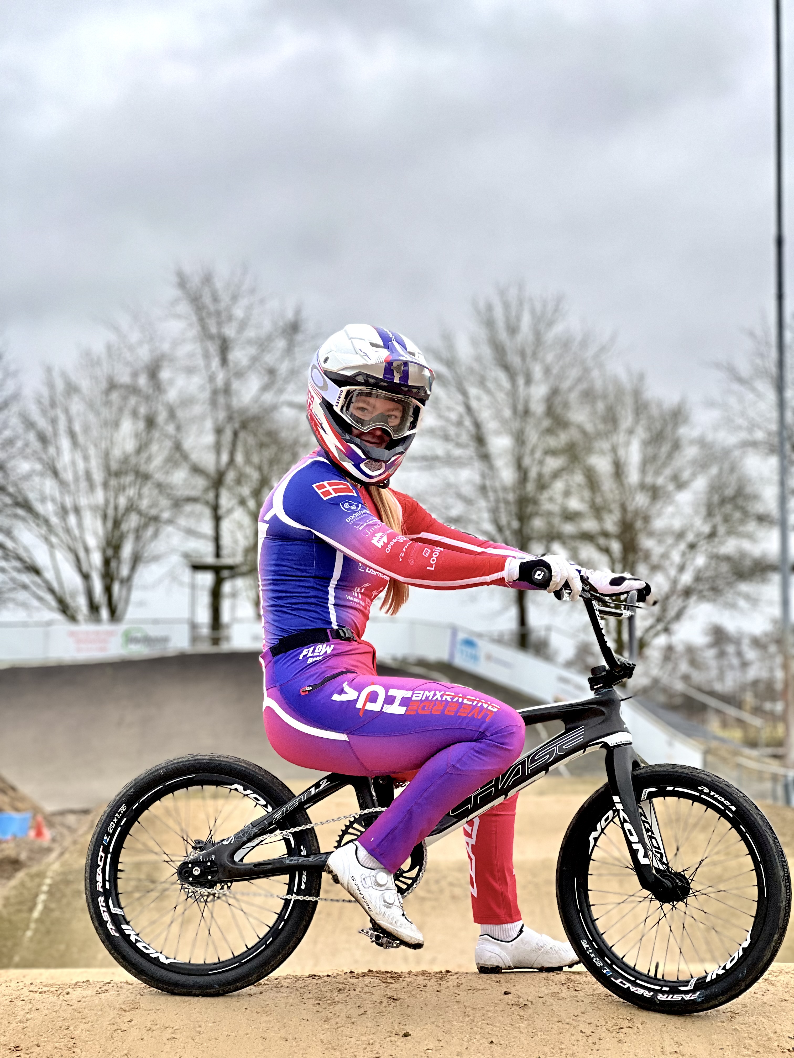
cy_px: 529
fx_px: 2355
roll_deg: -0.4
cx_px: 397
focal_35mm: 77
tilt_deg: +6.7
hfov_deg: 19.1
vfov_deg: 25.3
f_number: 2.8
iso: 64
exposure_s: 1/121
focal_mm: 9
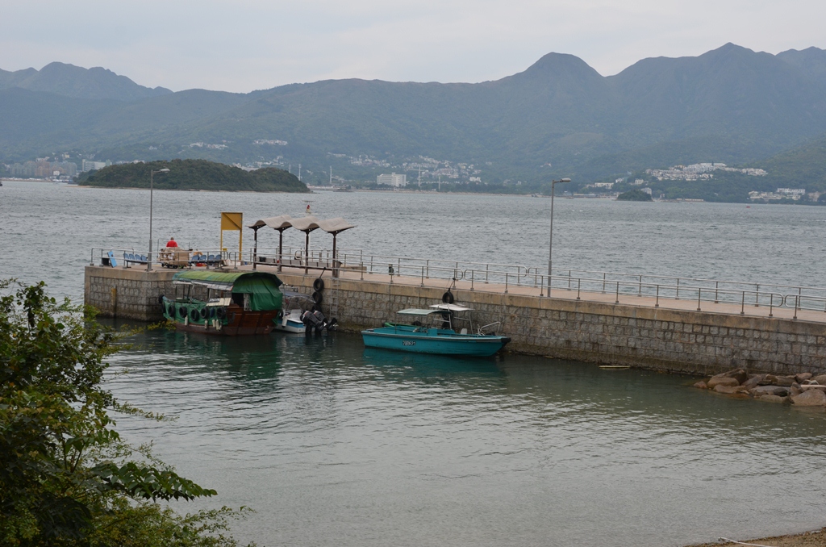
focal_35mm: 63
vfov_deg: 21.5
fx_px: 1442
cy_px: 274
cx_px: 413
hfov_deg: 32.0
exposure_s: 1/250
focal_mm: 42
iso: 140
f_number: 8
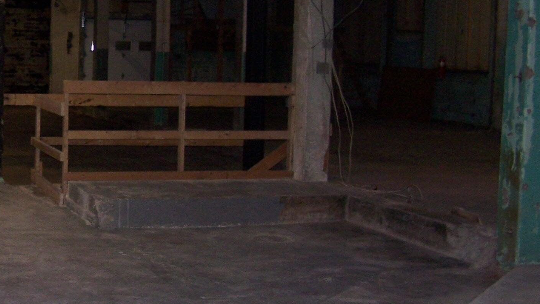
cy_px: 137
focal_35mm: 76
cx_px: 64
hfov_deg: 27.0
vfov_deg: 15.9
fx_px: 1088
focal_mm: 6.3
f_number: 2.8
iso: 140
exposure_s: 1/60
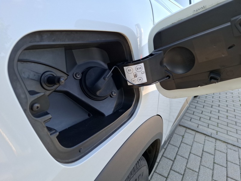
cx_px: 120
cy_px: 90
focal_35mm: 23
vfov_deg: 58.9
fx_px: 160
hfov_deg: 73.9
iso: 50
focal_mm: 5.54
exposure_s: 1/310
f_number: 1.8
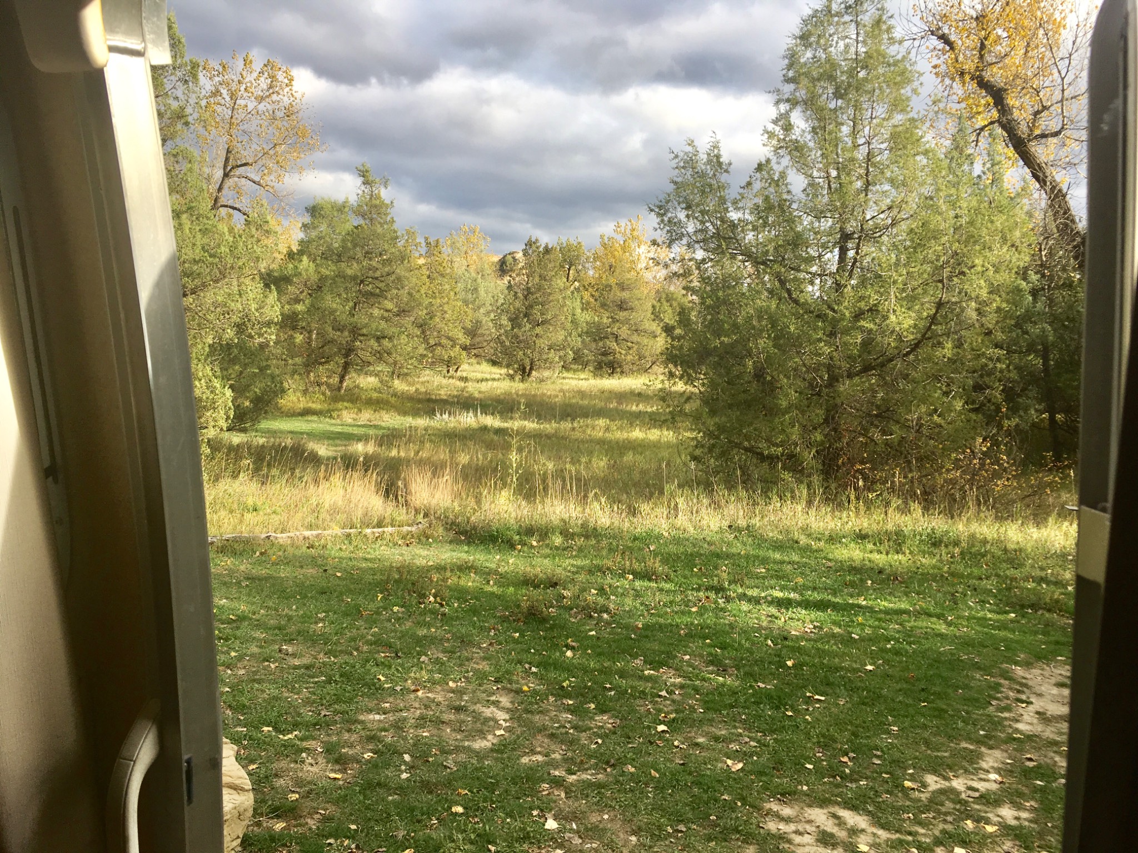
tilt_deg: -6.1
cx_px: 569
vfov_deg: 48.2
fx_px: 953
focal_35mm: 29
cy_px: 426
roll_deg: -2.3
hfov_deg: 61.7
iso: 25
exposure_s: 1/527
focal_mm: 4.15
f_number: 2.2
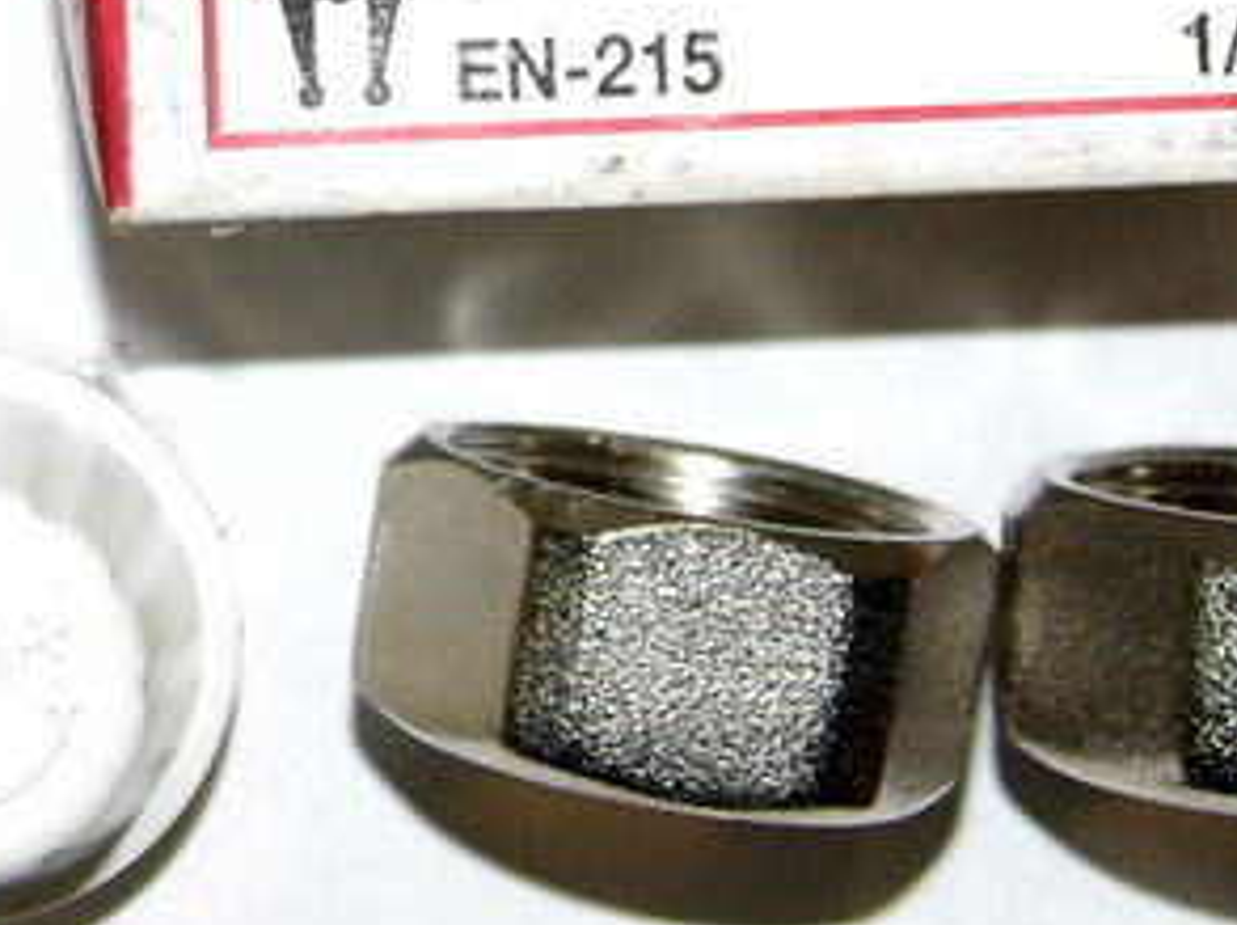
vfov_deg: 10.0
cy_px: -34
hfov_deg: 13.2
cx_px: -42
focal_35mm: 147
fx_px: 5247
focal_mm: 7.7
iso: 100
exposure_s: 1/60
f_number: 3.5
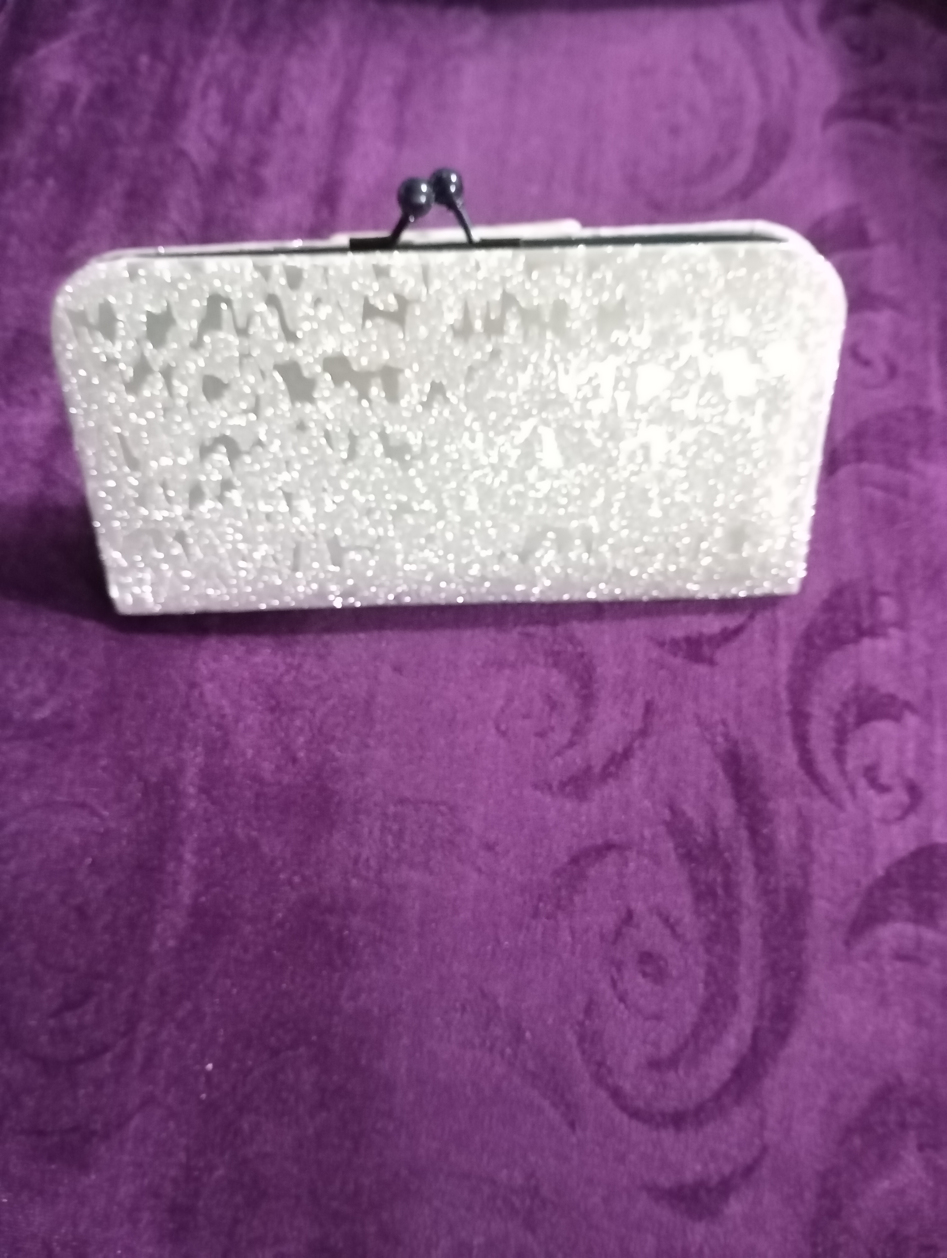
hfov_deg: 49.9
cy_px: 629
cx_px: 474
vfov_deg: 63.4
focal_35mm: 28
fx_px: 1019
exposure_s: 1/14.3
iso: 12600
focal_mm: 4.27
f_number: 1.8
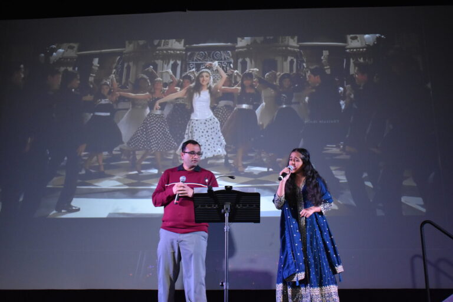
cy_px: 151
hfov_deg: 47.9
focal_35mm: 40
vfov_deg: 33.0
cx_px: 226
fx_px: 510
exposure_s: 1/60
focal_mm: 27
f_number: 4
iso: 2500
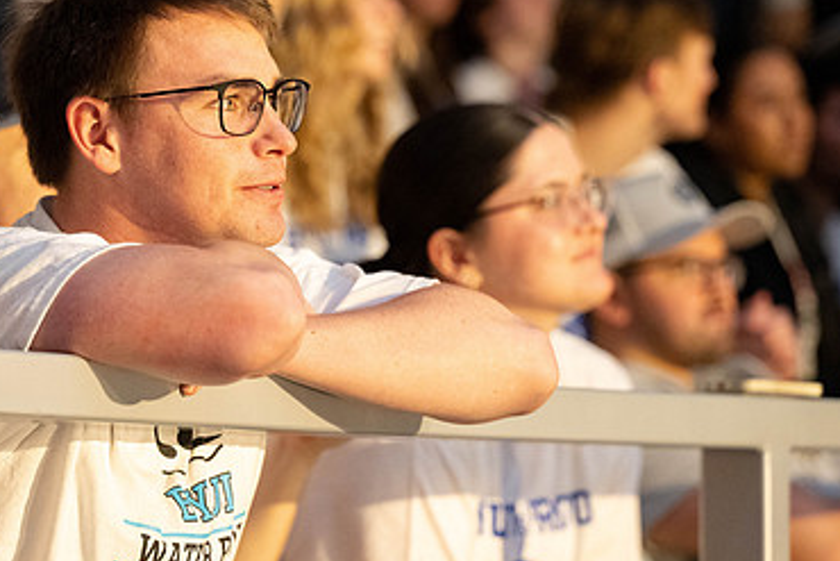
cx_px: 316
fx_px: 4575
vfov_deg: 7.0
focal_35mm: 196
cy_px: 208
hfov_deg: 10.5
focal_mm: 125
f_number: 3.2
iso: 6400
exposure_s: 1/500
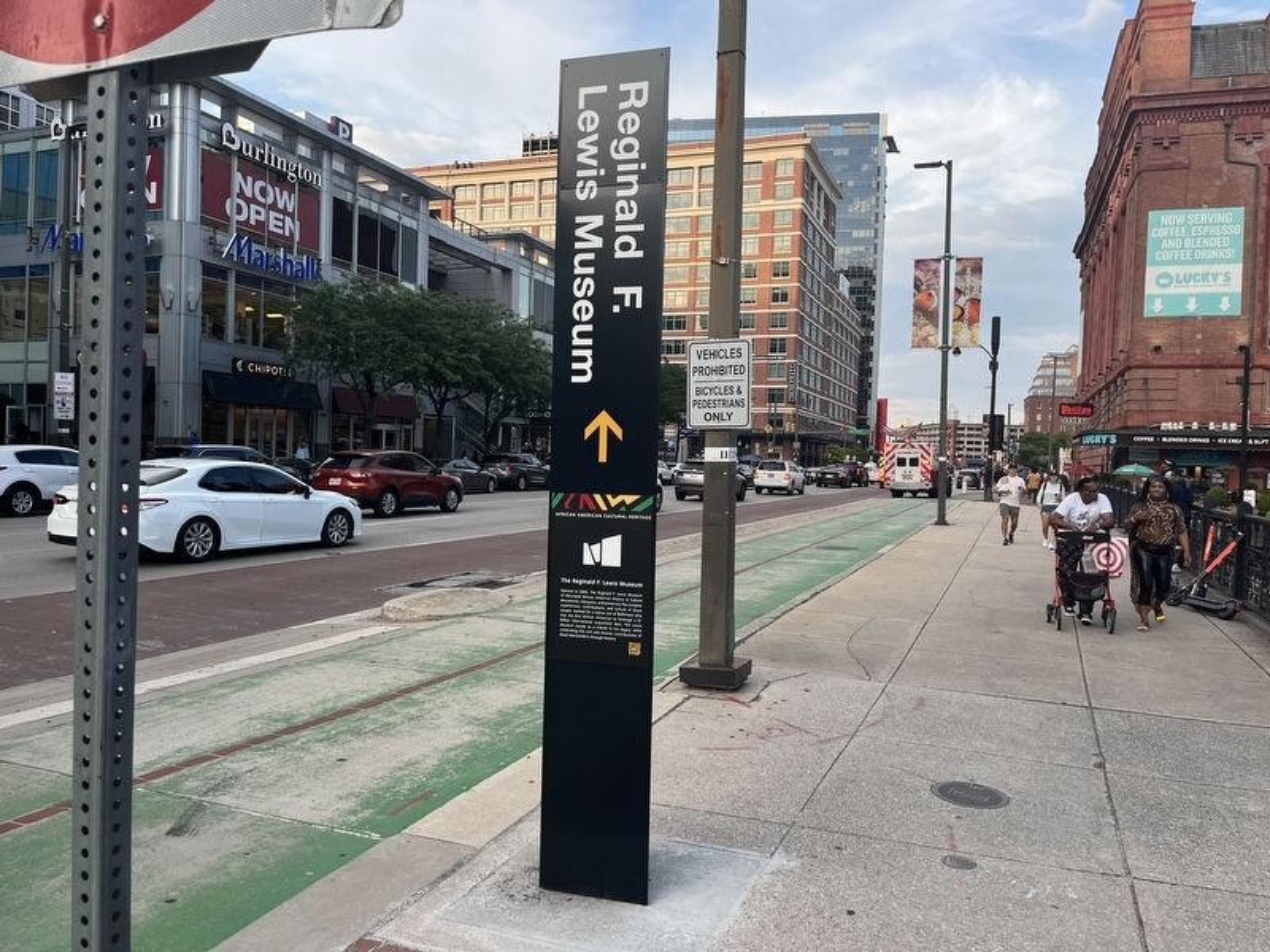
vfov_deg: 53.1
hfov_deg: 67.3
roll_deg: -2.2
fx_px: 954
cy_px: 476
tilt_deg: +1.3
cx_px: 635
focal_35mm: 26
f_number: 1.6
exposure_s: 1/574
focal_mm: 5.1
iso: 50
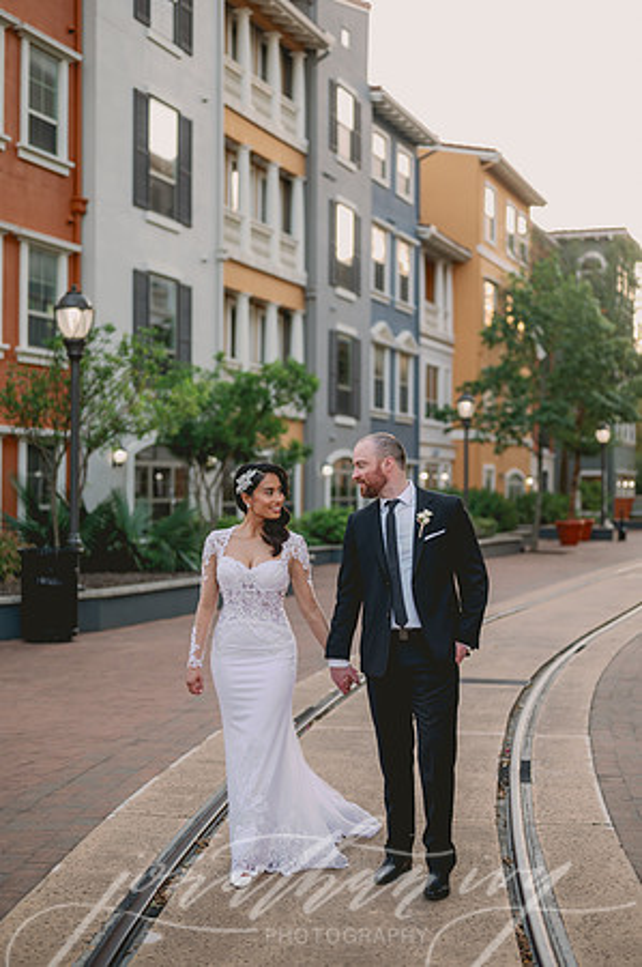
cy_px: 484
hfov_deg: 26.9
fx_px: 1340
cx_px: 321
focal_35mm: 50
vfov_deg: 39.6
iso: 125
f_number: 2
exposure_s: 1/160
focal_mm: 50
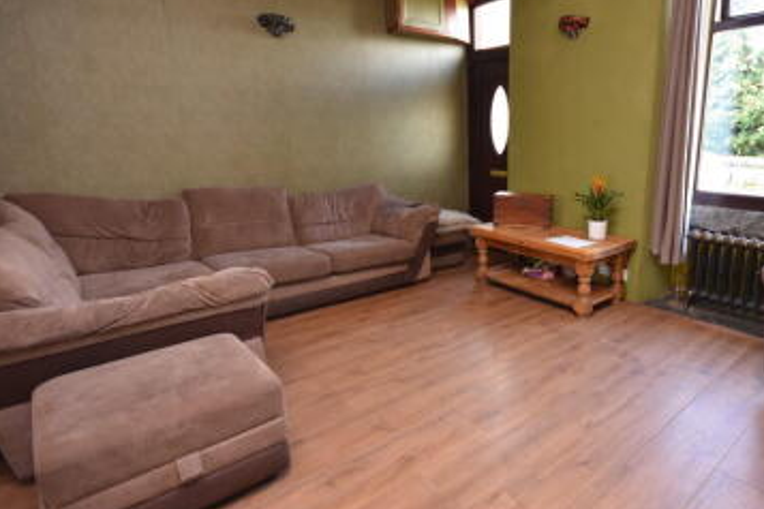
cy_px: 236
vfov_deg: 61.9
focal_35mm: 20
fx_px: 424
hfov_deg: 81.4
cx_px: 503
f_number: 4
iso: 560
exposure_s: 1/60
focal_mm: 10
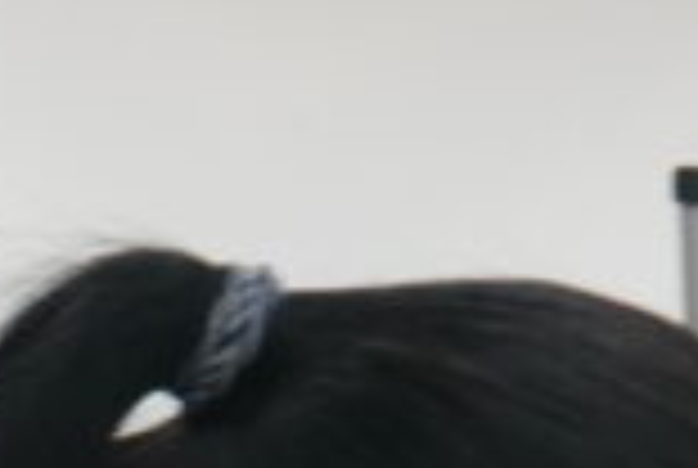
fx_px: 8955
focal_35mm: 461
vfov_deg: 3.0
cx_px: 437
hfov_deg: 4.5
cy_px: 1199
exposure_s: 1/50
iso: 3200
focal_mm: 70
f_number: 18
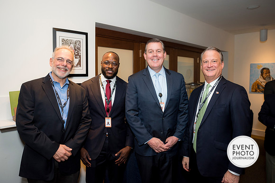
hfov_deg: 69.0
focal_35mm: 26
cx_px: 138
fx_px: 200
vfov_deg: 49.2
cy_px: 92
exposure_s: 1/125
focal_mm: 26
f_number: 5
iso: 800
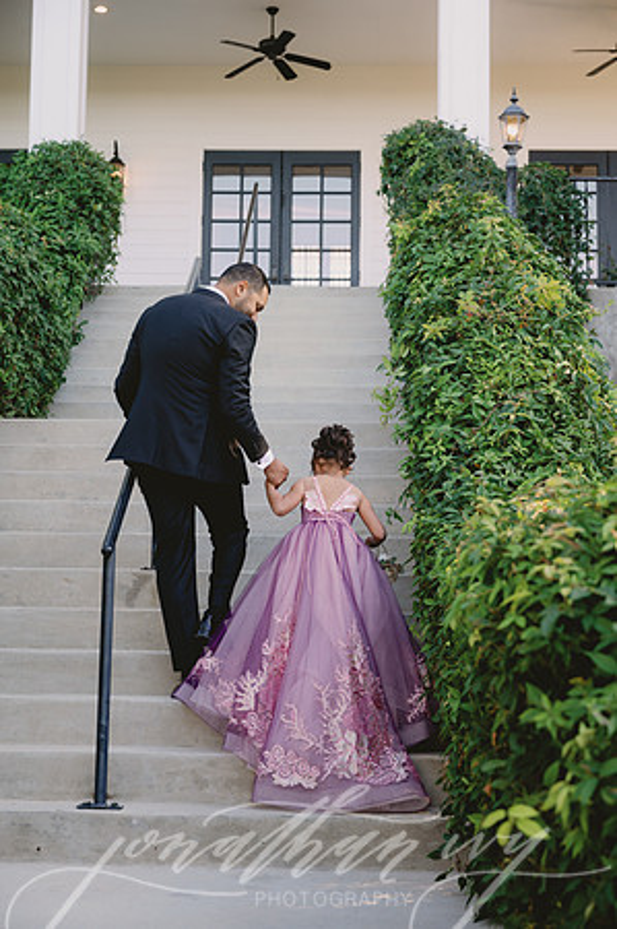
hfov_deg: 23.3
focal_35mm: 58
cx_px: 308
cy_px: 464
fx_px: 1494
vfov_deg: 34.5
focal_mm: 58
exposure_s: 1/125
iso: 100
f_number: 3.5
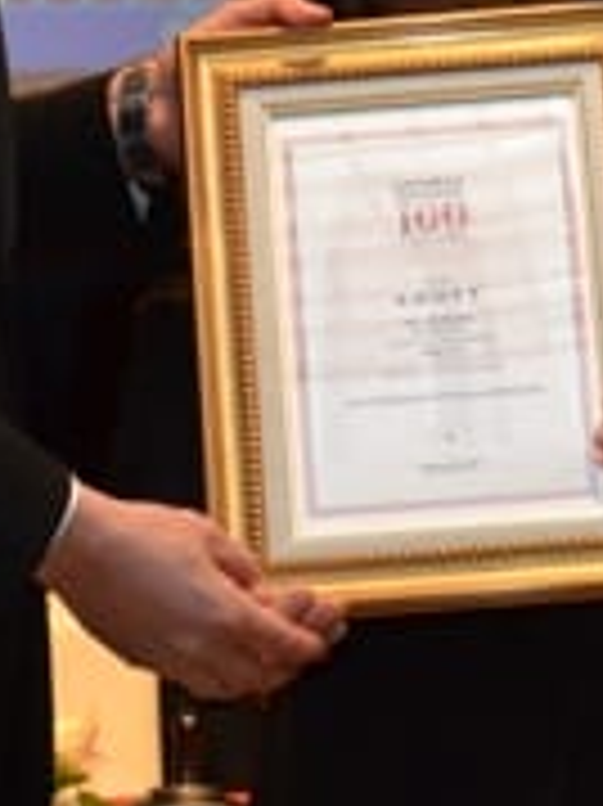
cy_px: 50
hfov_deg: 4.4
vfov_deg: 5.8
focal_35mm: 340
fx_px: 7906
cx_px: 189
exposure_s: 1/100
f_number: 5.3
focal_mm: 66
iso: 2000
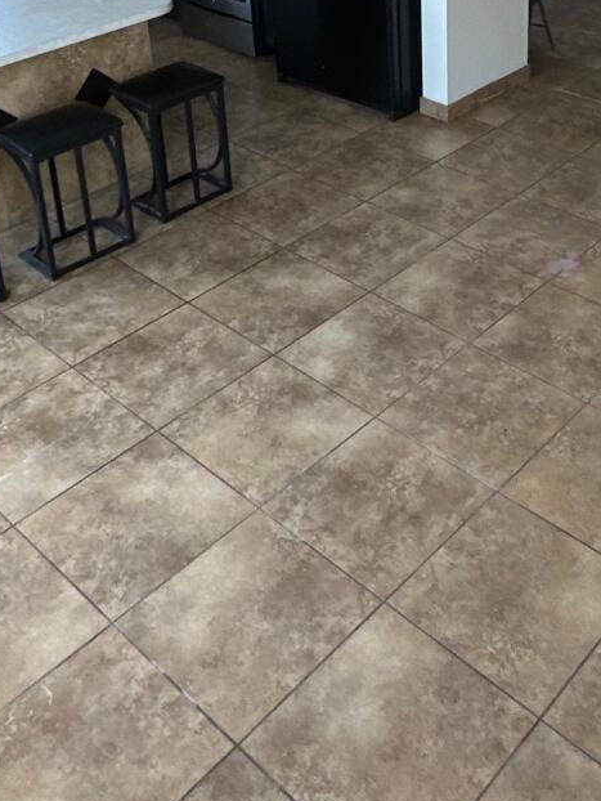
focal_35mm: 45
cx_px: 435
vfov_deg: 38.7
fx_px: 1041
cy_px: 57
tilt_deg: -20.4
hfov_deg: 31.7
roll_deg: -0.4
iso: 320
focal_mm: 2.22
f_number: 2.2
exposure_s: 1/77
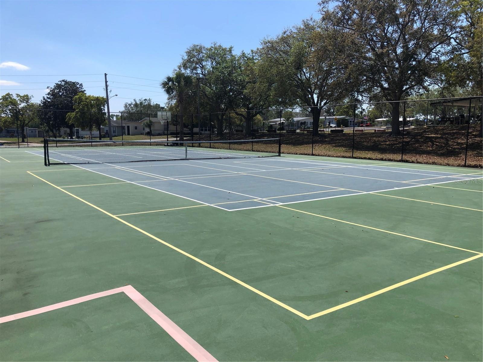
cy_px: 181
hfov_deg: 63.4
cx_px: 242
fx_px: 391
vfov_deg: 49.7
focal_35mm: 28
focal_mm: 3.99
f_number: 1.8
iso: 25
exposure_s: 1/2825
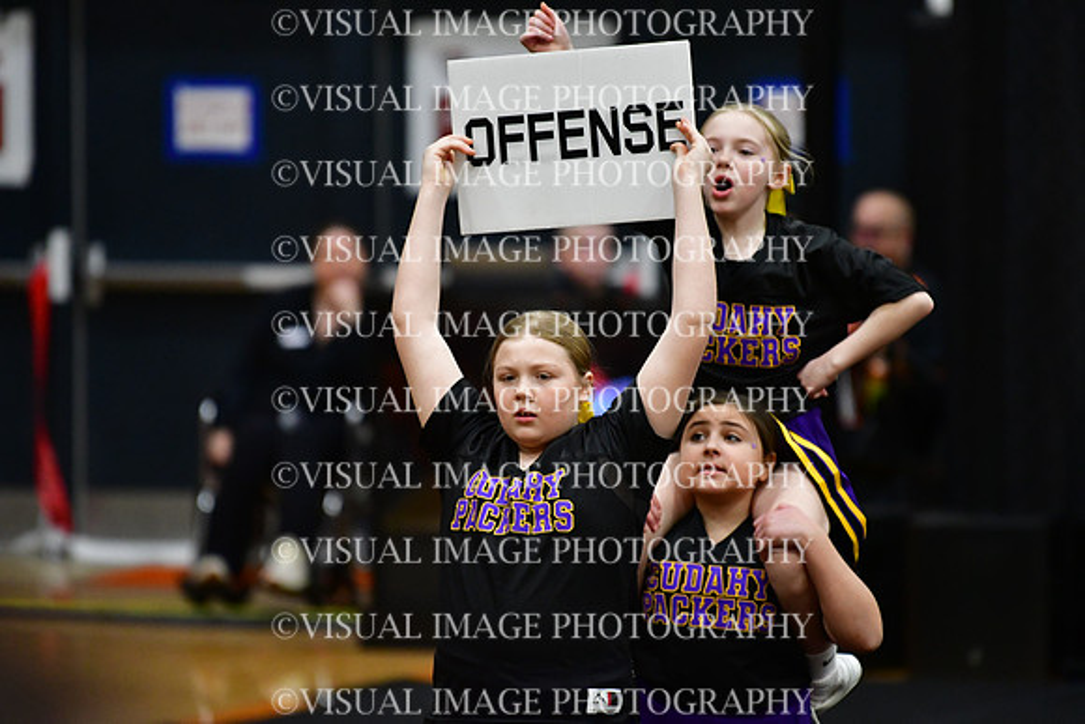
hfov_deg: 6.9
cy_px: 362
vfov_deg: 4.6
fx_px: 9043
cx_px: 542
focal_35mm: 300
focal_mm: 200
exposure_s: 1/800
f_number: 2.8
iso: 4000
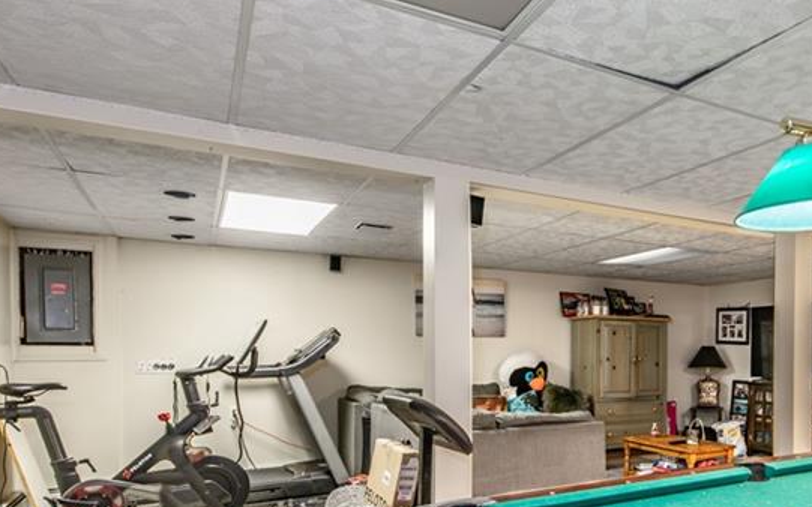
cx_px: 627
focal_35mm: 27
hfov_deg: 63.6
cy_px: 392
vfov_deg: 44.2
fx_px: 597
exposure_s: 1/4
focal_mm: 14
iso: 400
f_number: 10
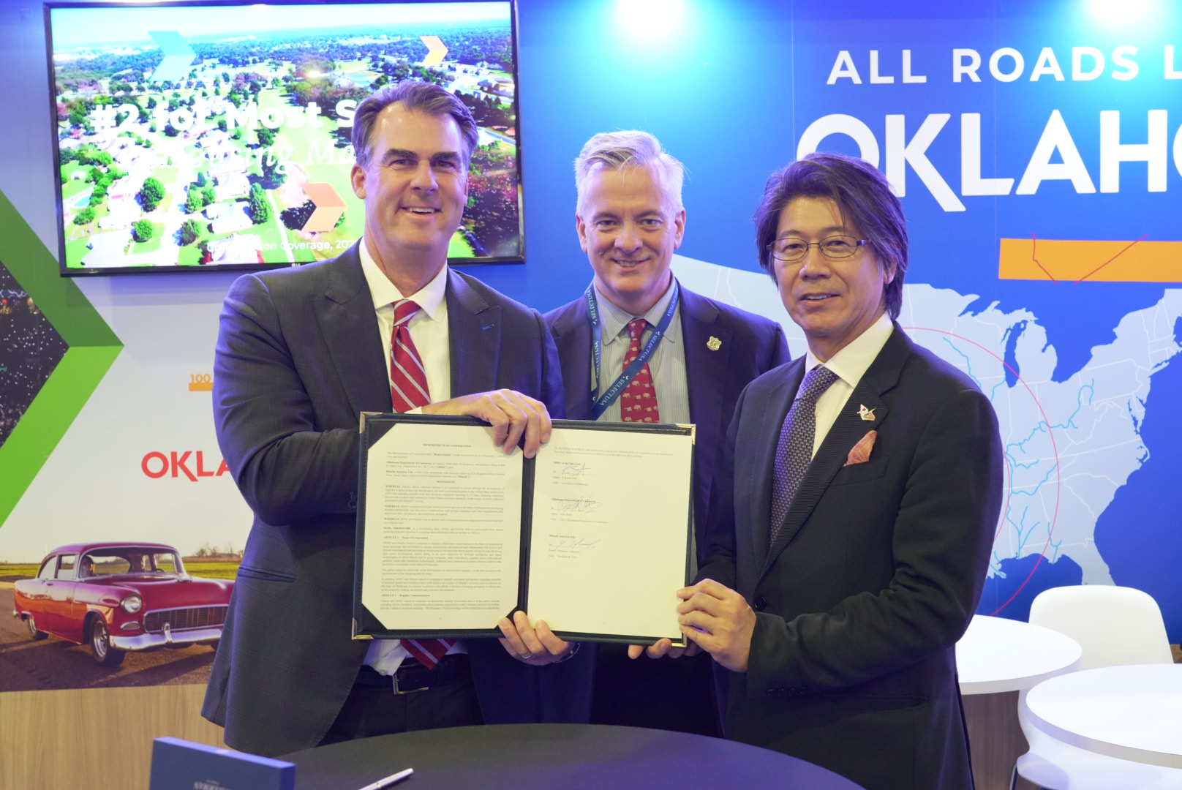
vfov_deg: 29.3
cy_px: 395
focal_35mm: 46
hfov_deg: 42.7
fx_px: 1511
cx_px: 591
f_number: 7.1
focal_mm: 46
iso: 5000
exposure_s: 1/50
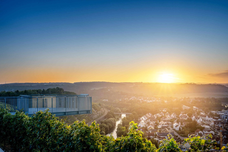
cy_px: 76
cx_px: 114
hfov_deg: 48.5
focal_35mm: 40
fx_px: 253
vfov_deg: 33.4
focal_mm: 40
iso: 200
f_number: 13
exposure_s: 1/125
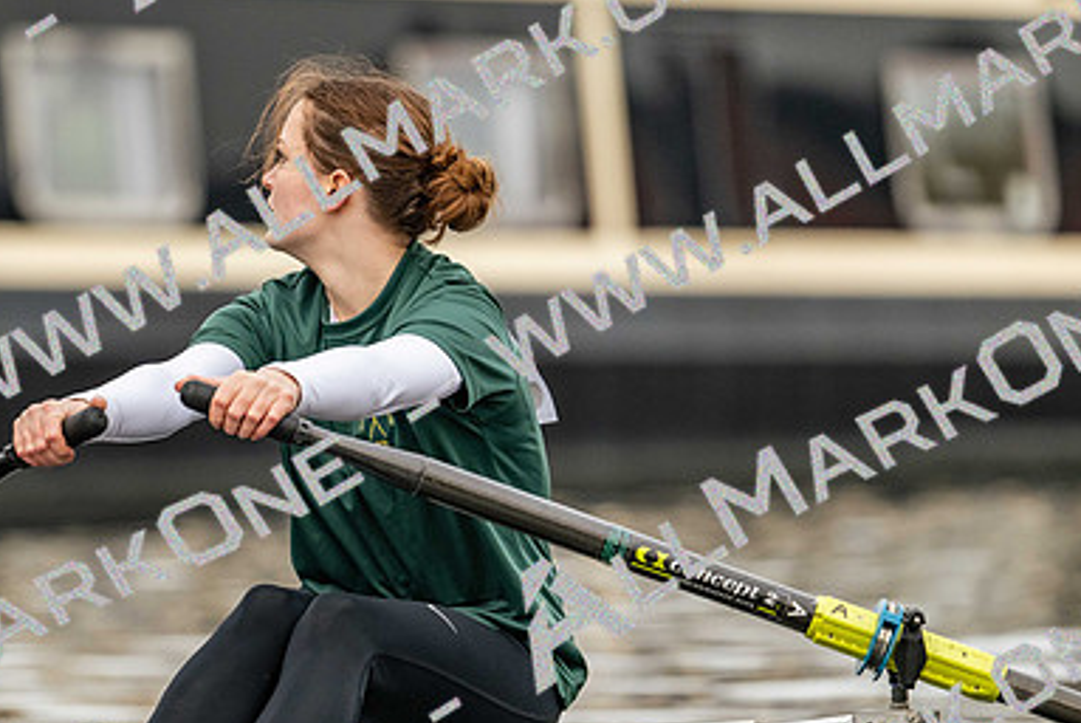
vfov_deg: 2.3
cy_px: 425
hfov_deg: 3.4
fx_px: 18180
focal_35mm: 605
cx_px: 279
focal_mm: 400
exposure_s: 1/2500
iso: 1600
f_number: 4.5
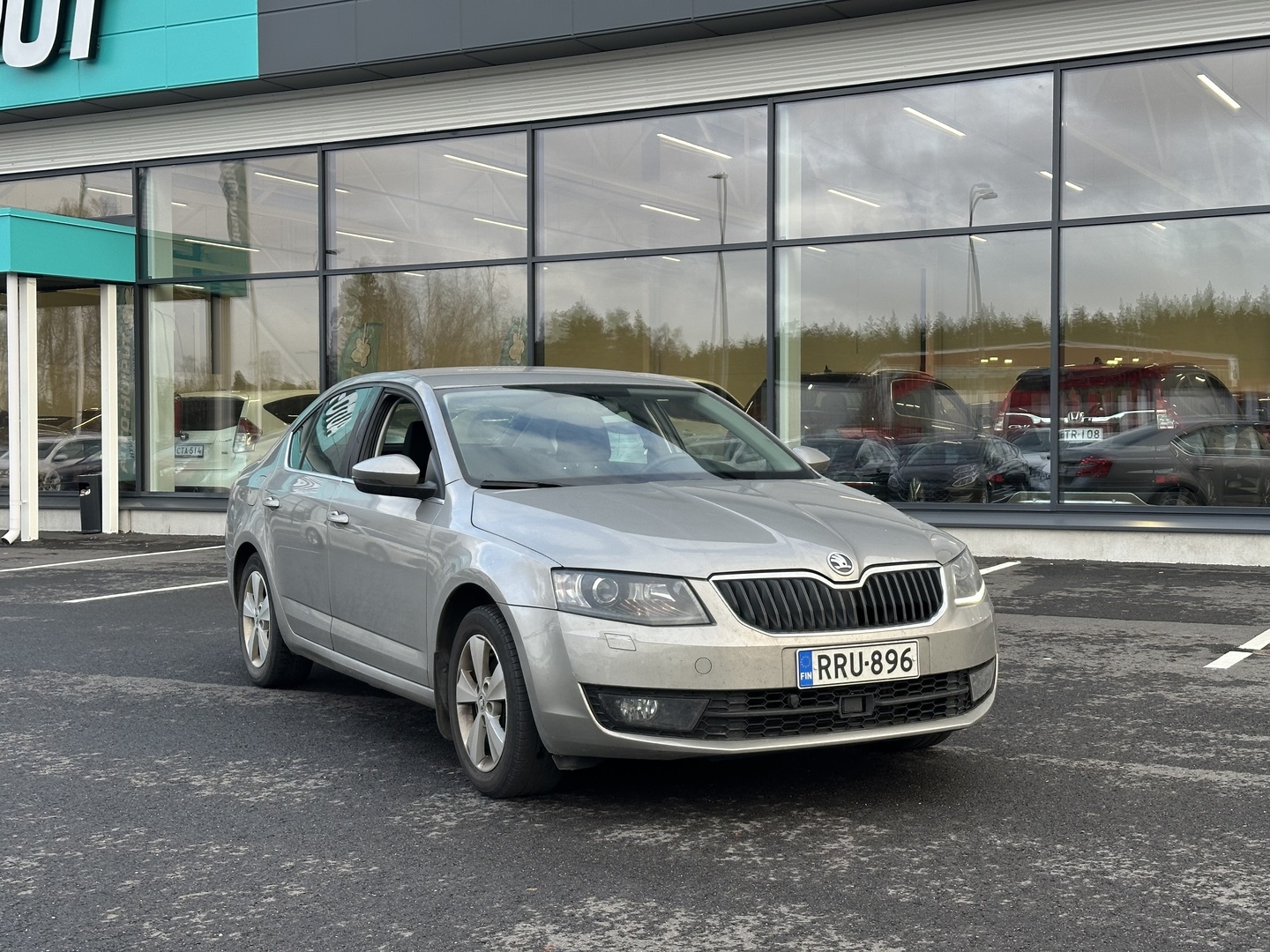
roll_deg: +0.1
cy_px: 476
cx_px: 635
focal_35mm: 48
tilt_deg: -0.8
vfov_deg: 30.3
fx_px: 1761
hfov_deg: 39.7
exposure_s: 1/246
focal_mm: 6.86
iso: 80
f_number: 1.78
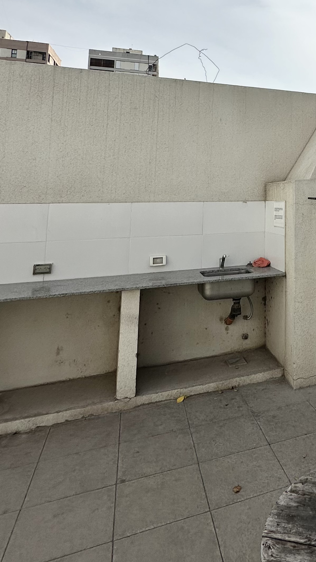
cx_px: 336
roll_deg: +0.9
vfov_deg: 62.4
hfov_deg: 35.2
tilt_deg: +8.8
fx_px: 432
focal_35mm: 29
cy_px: 143
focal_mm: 2.22
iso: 50
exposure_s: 1/3300
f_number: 2.2
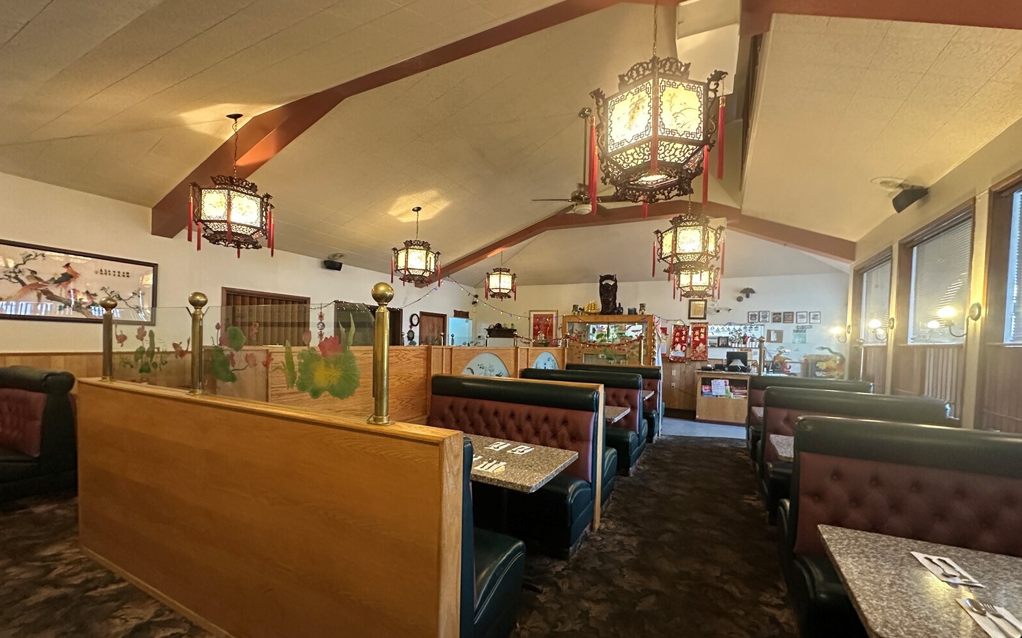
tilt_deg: -1.0
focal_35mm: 15
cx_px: 509
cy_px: 348
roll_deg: -1.3
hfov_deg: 101.5
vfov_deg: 74.6
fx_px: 418
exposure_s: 1/60
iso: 1000
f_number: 2.2
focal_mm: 2.22
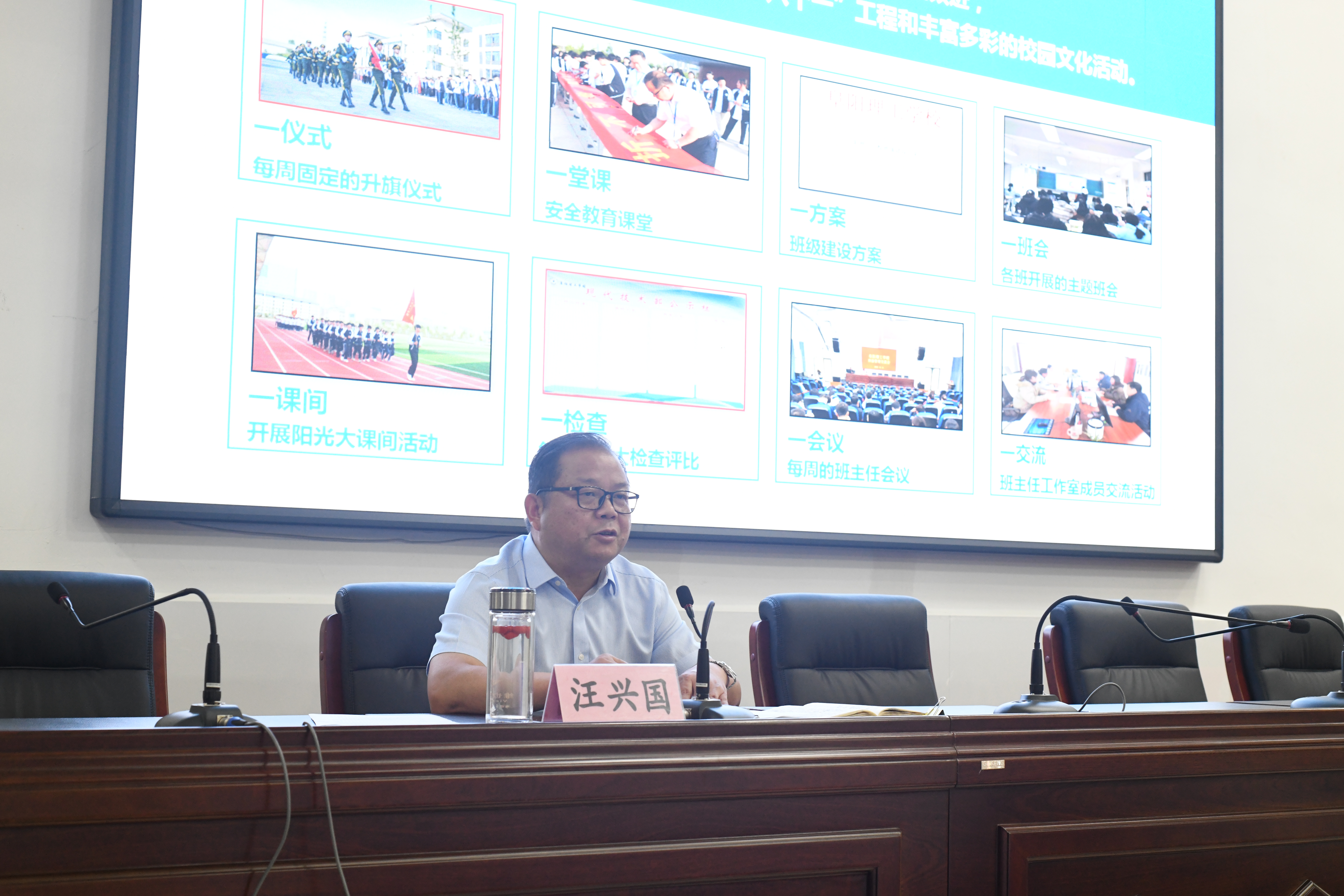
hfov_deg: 39.6
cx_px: 672
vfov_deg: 27.0
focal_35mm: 50
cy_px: 448
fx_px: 1867
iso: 2500
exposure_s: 1/60
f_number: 7.1
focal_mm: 50
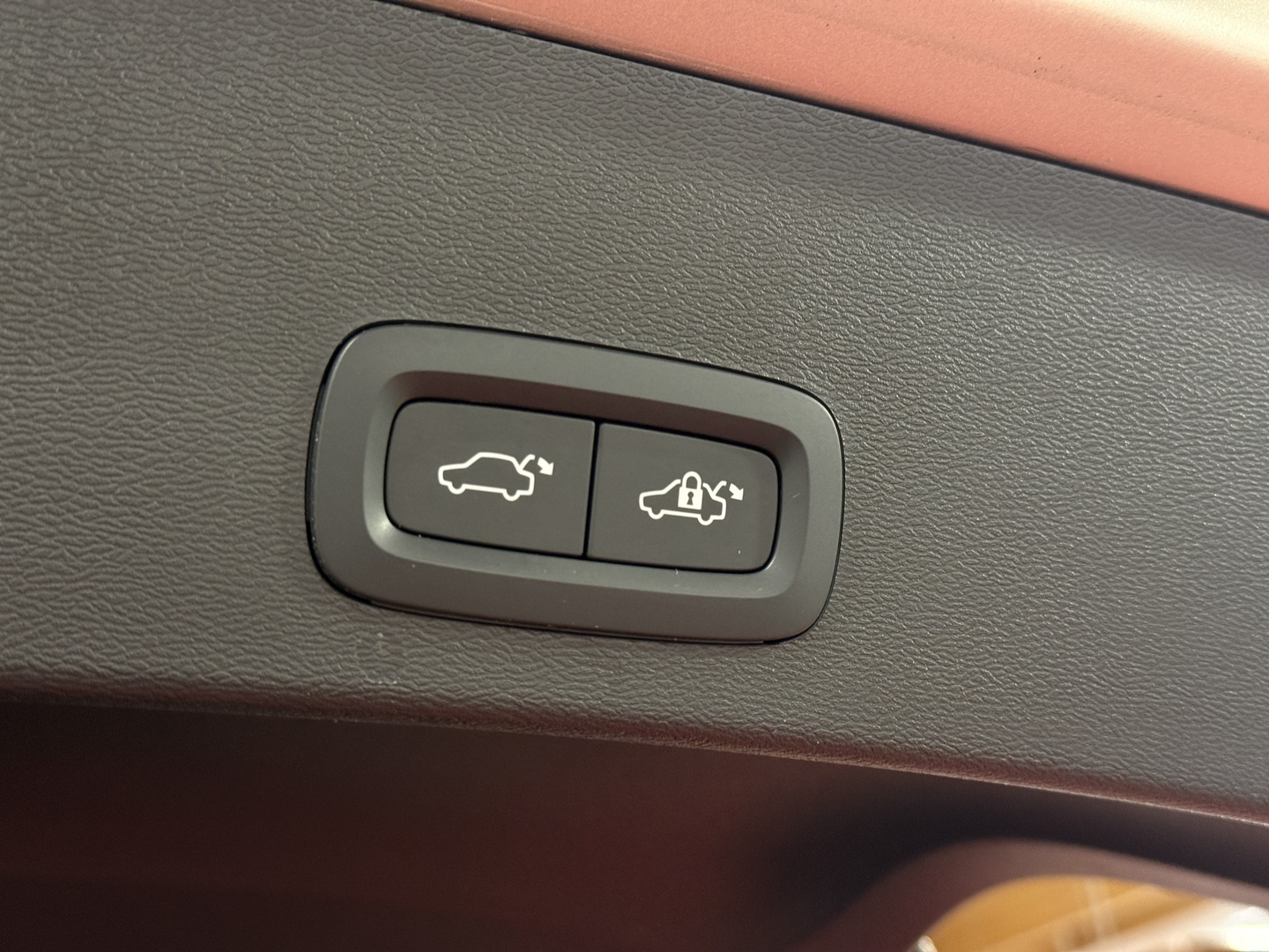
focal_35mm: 48
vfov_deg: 30.3
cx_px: 634
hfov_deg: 39.7
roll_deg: +6.4
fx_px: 1760
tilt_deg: +25.7
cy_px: 476
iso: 250
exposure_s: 1/60
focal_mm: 6.76
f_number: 1.78
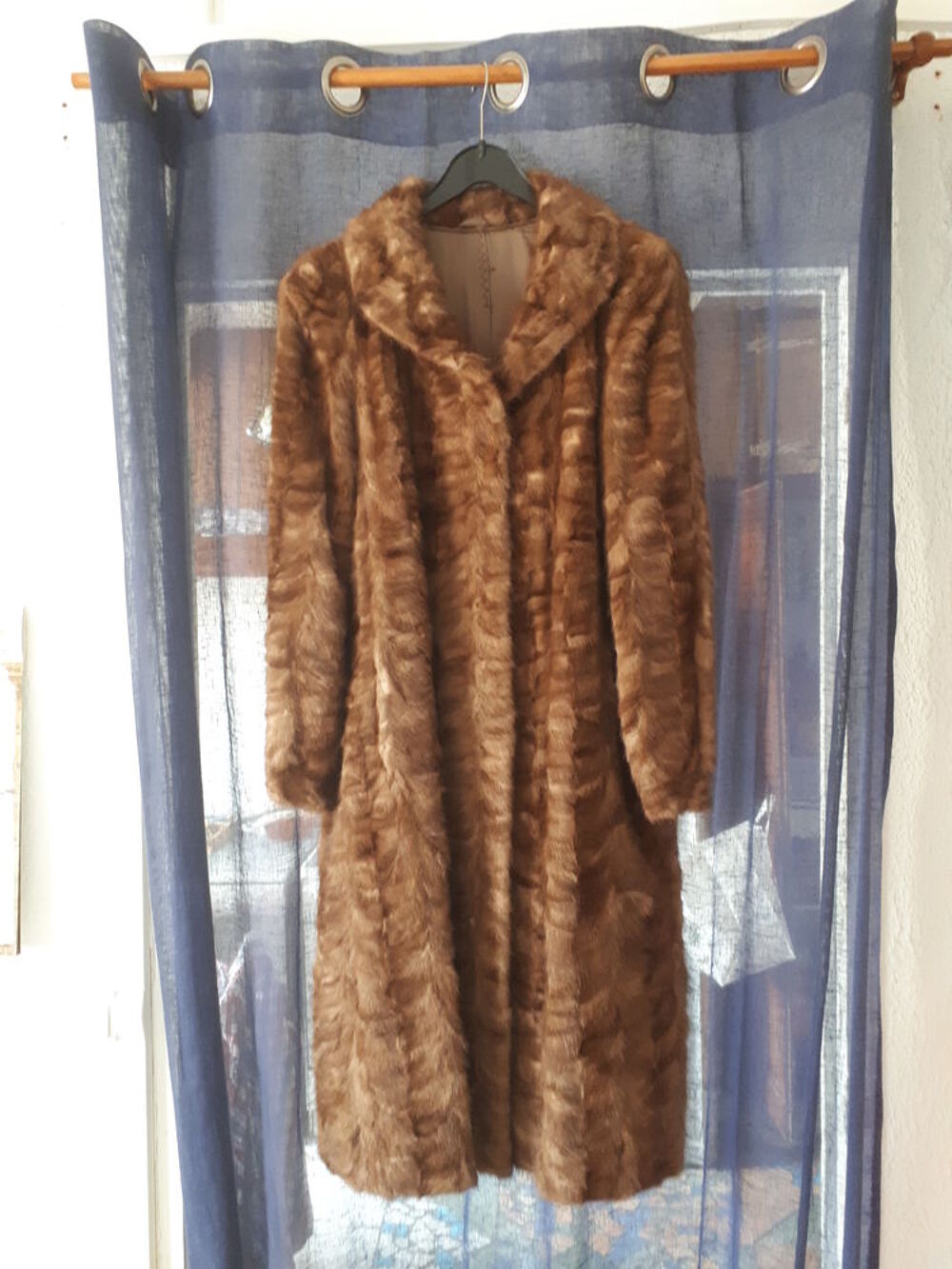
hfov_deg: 51.4
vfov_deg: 65.3
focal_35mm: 27
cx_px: 476
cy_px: 634
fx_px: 990
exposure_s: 1/17
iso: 320
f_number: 1.9
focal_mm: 3.6
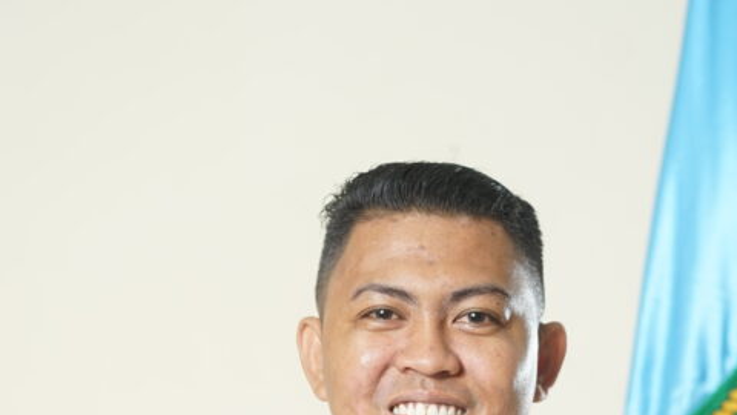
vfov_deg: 9.6
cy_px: 590
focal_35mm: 123
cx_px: 402
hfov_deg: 17.4
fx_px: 2404
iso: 250
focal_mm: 55
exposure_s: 1/125
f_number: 4
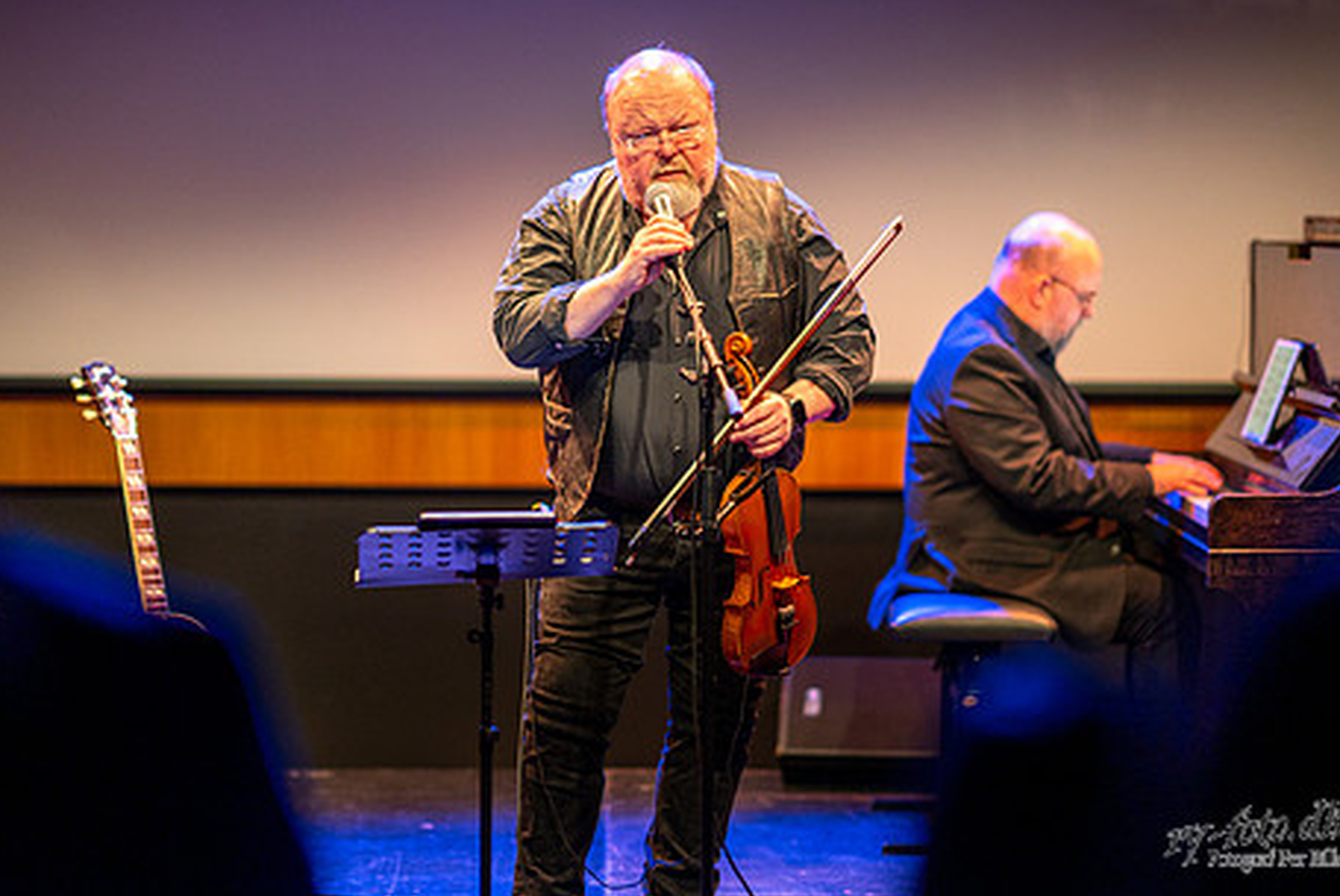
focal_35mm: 108
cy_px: 413
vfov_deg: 12.7
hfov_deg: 18.9
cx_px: 694
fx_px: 4024
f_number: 1.4
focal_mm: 85
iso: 500
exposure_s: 1/160
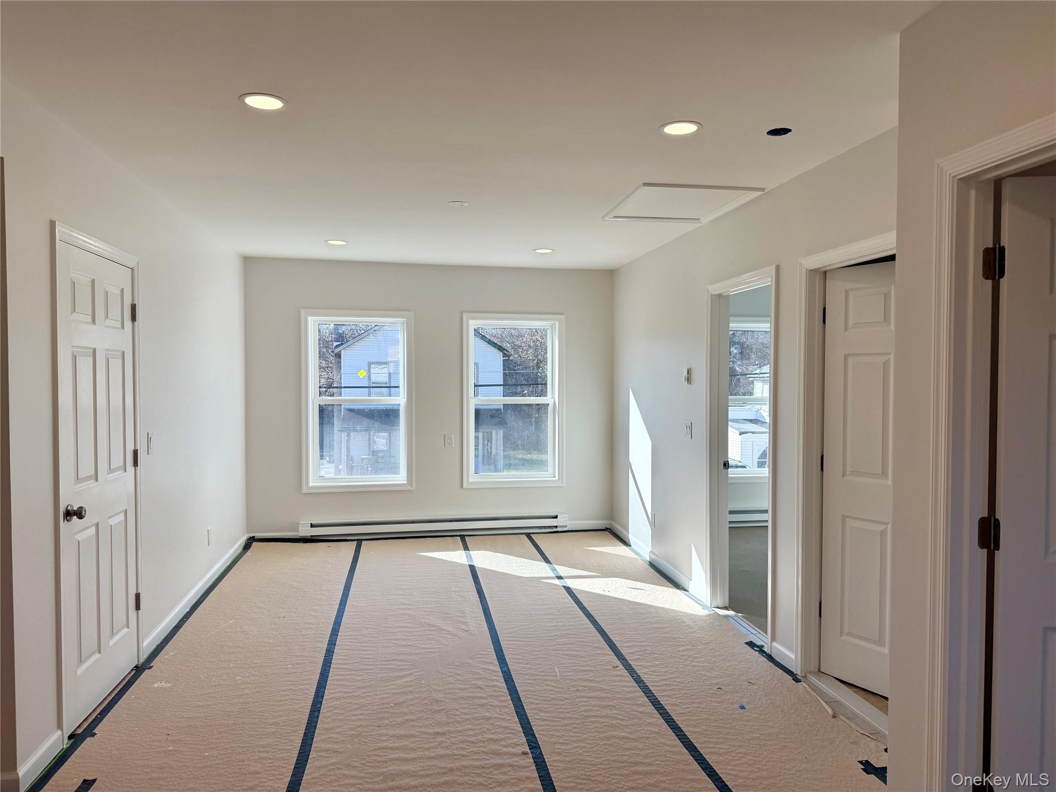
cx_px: 528
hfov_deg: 71.6
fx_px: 732
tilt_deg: -0.7
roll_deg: -0.1
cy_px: 396
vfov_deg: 56.8
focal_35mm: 24
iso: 100
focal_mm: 6.76
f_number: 1.78
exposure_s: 1/1385
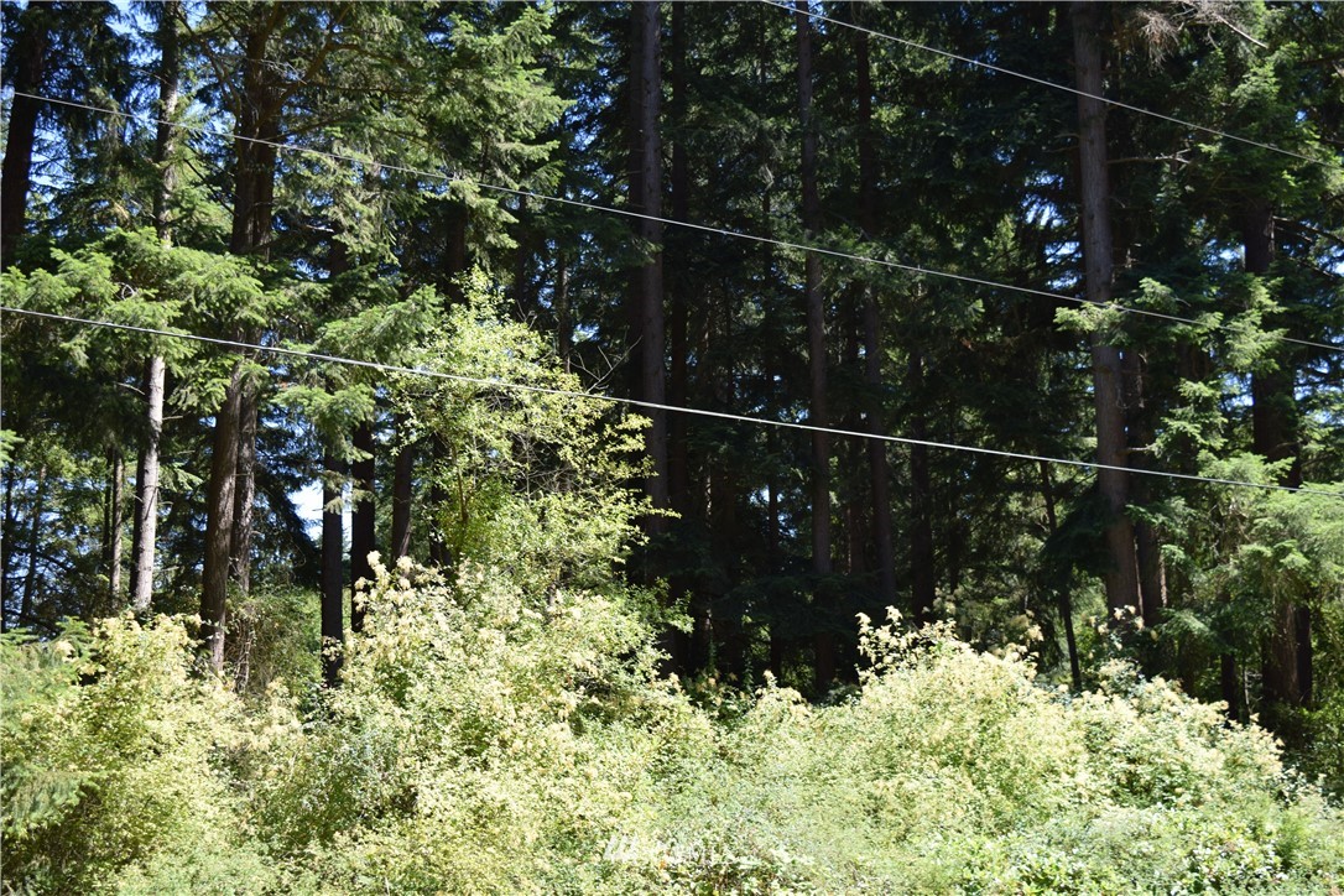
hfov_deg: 43.6
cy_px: 448
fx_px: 1680
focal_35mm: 45
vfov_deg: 29.9
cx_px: 672
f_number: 5.6
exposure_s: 1/125
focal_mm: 30
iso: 100
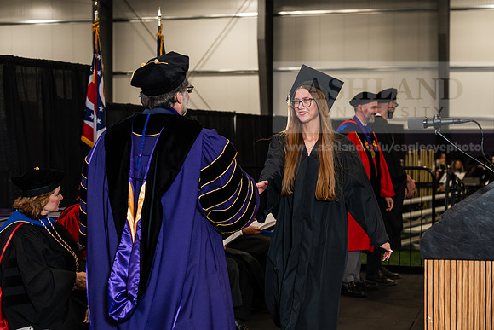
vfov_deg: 19.5
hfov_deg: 28.8
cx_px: 247
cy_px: 165
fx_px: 961
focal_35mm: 70
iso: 1250
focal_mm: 70
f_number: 4.5
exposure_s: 1/200
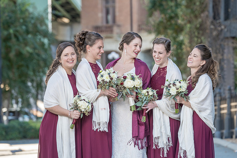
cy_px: 78
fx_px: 1405
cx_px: 126
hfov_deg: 9.6
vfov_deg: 6.4
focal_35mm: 213
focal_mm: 194
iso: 640
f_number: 5.6
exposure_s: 1/200
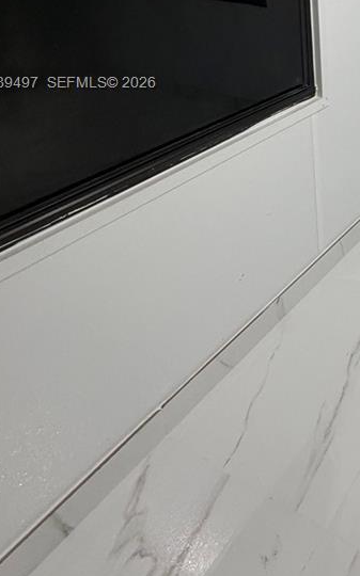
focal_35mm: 33
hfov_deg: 31.6
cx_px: 439
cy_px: 84
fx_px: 519
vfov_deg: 52.8
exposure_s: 1/120
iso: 250
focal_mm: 2.22
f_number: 2.2
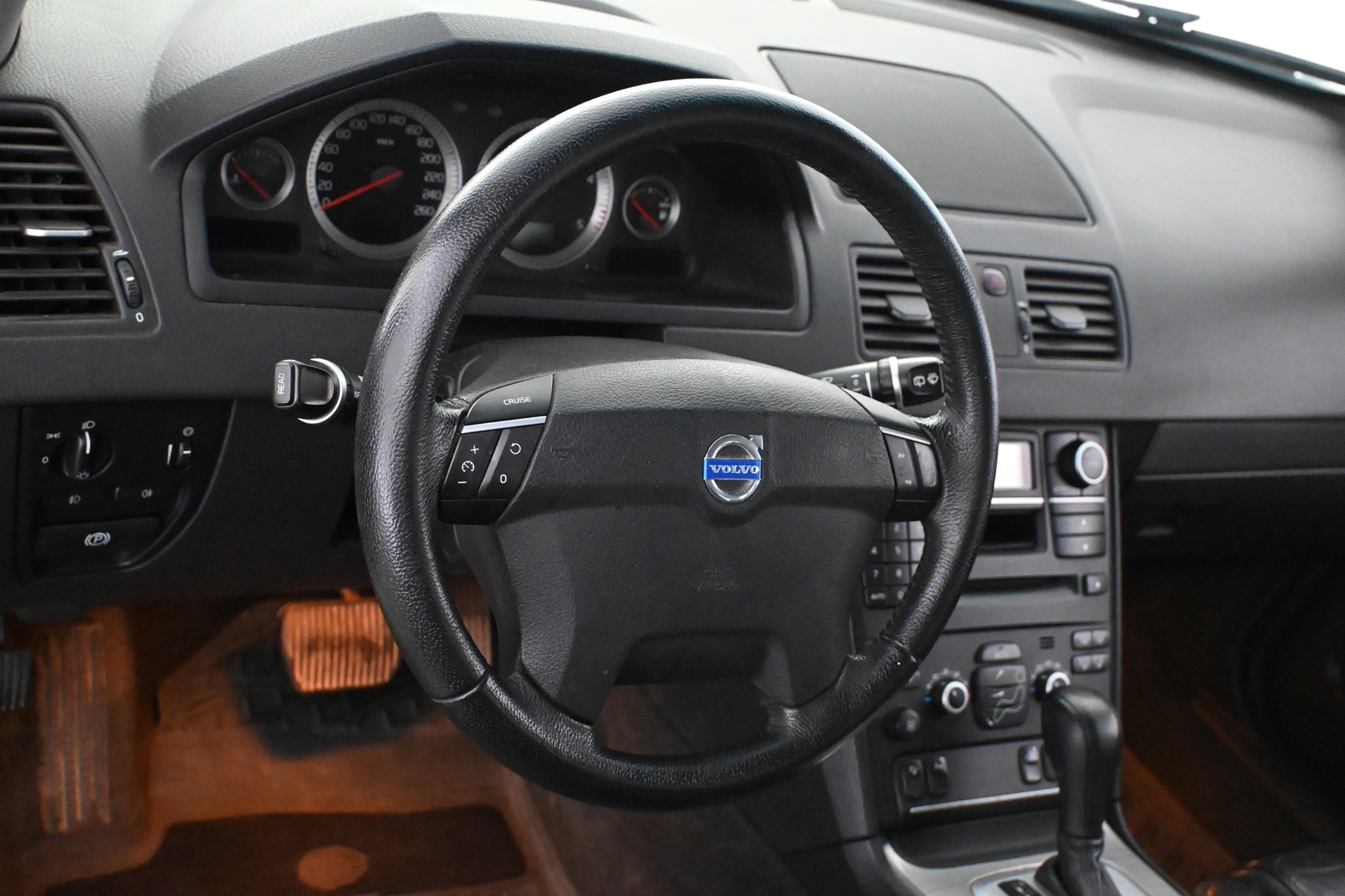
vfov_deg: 32.4
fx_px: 1541
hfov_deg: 47.2
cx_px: 672
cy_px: 448
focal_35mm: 41
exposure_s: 1/60
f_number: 4.5
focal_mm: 27.5
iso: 9000
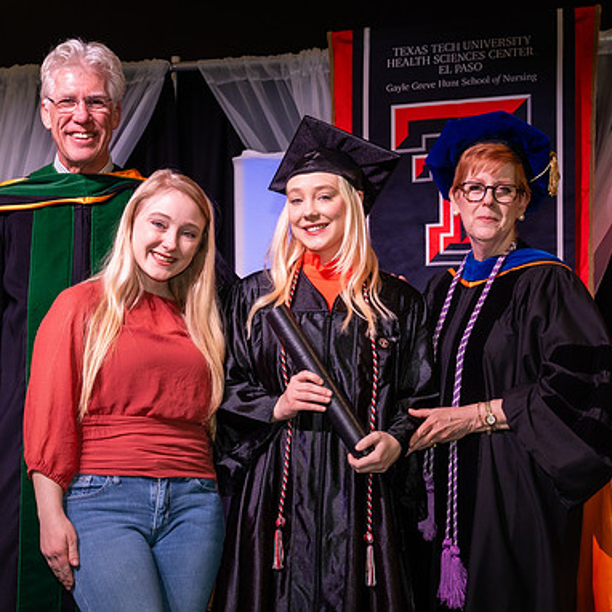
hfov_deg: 21.6
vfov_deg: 21.6
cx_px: 282
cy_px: 368
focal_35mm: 80
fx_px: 1600
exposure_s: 1/160
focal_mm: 49
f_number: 5.6
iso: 1250
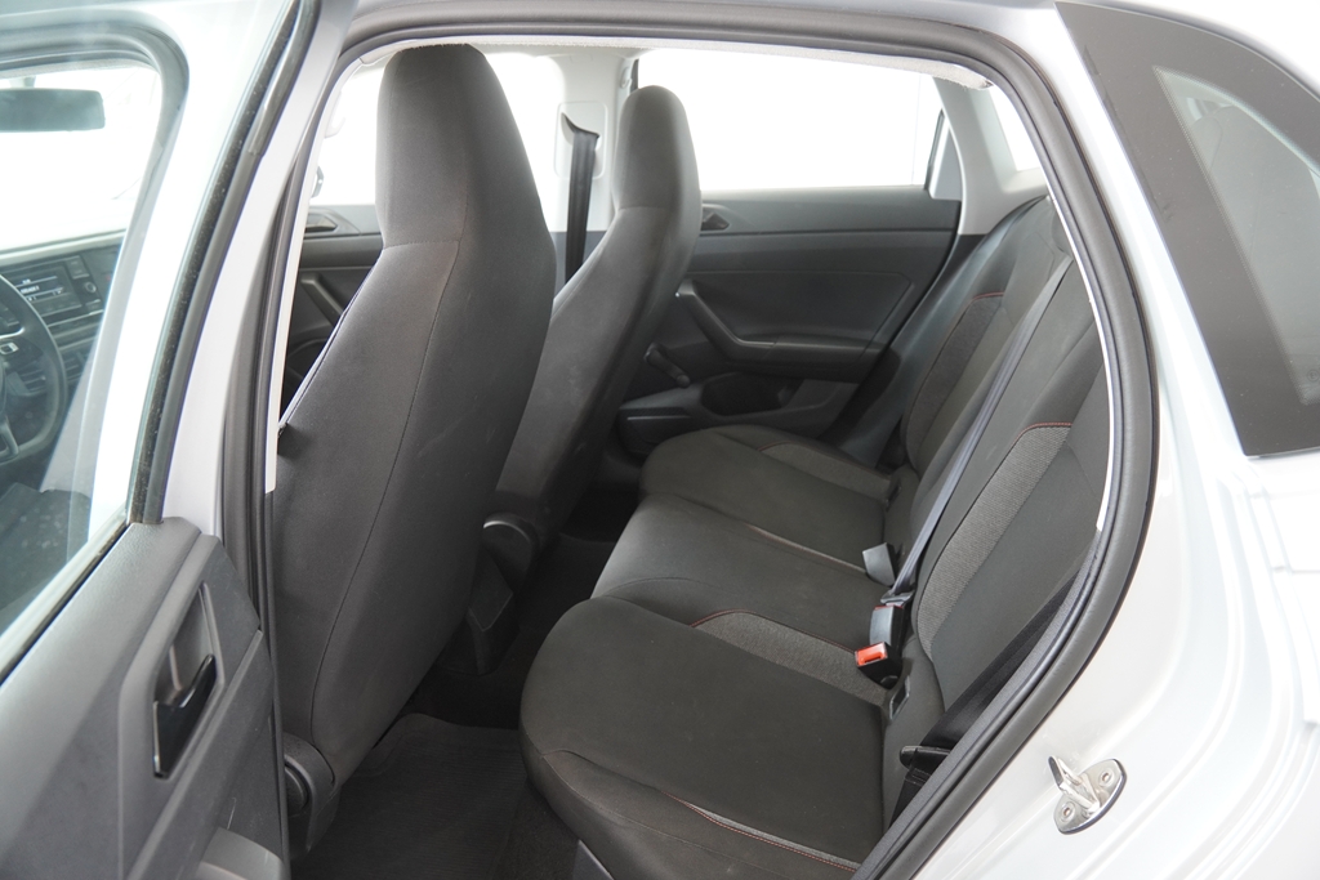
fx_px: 935
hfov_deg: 70.4
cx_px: 660
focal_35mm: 26
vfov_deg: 50.4
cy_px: 440
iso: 640
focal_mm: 17
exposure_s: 1/60
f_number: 4
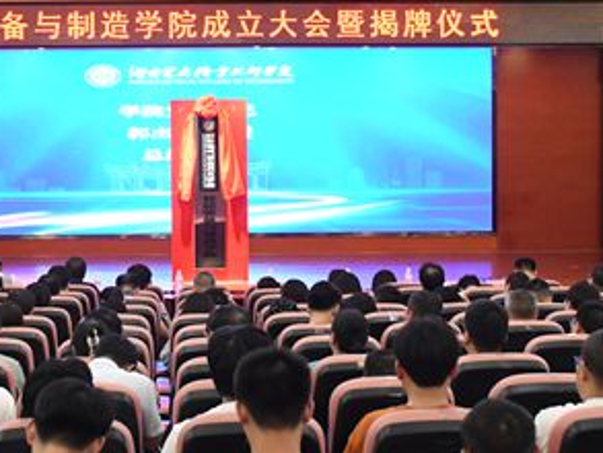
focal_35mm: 78
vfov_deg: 18.8
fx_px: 1359
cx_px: 196
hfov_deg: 24.9
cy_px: 145
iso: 4000
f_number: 5
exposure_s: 1/100
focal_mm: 23
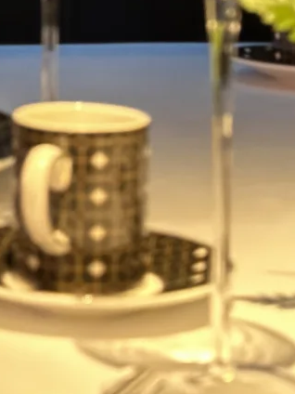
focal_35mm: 163
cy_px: -257
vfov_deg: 11.4
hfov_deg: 9.0
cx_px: -71
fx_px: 1852
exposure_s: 1/28
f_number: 1.78
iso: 640
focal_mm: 6.86
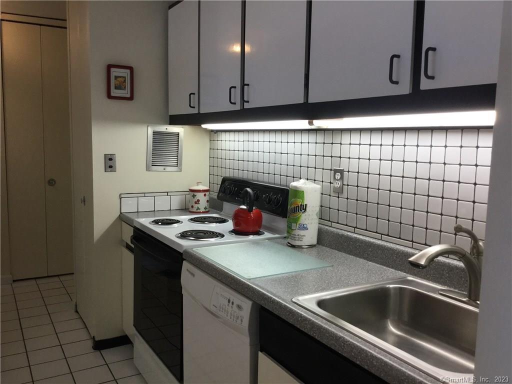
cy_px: 192
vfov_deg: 45.4
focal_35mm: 31
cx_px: 256
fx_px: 459
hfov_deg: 58.4
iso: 25
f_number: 2.4
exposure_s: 1/30
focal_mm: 3.3
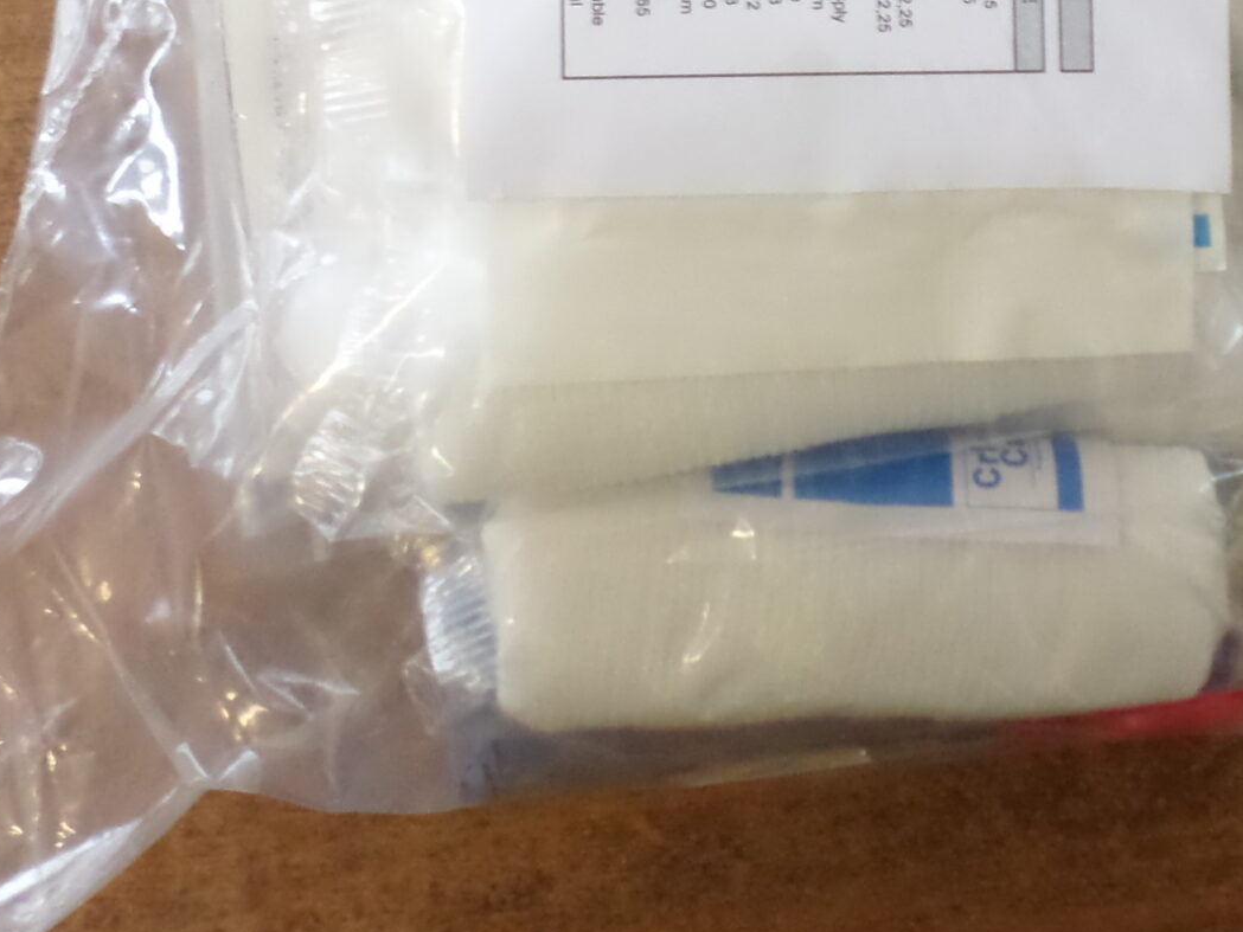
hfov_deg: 31.3
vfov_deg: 23.1
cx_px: 892
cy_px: -1
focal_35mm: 61
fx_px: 2191
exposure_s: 1/30
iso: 320
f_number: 2.5
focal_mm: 4.5
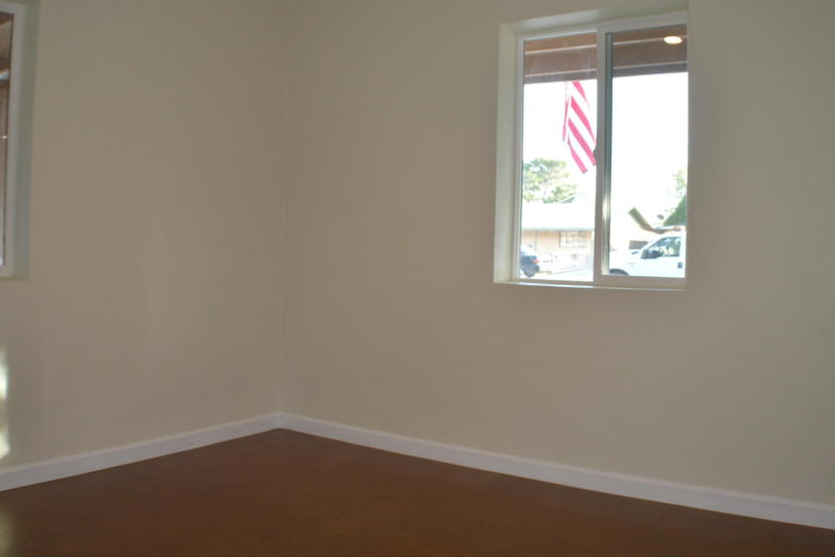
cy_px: 251
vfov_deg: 32.6
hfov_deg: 47.4
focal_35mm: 41
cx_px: 414
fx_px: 951
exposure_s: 1/80
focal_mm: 20
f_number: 4
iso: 400
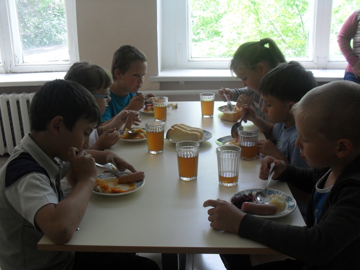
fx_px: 395
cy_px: 135
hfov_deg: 49.0
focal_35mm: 38
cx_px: 180
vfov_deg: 37.7
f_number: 2.8
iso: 80
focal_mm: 6.3
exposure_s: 1/45
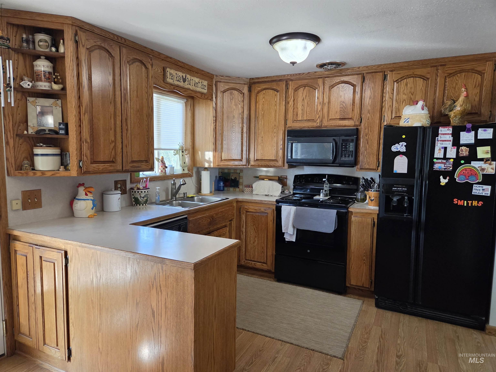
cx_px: 248
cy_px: 186
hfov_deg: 73.9
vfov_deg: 58.9
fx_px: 330
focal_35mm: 23
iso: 320
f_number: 1.8
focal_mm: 5.4
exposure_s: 1/120
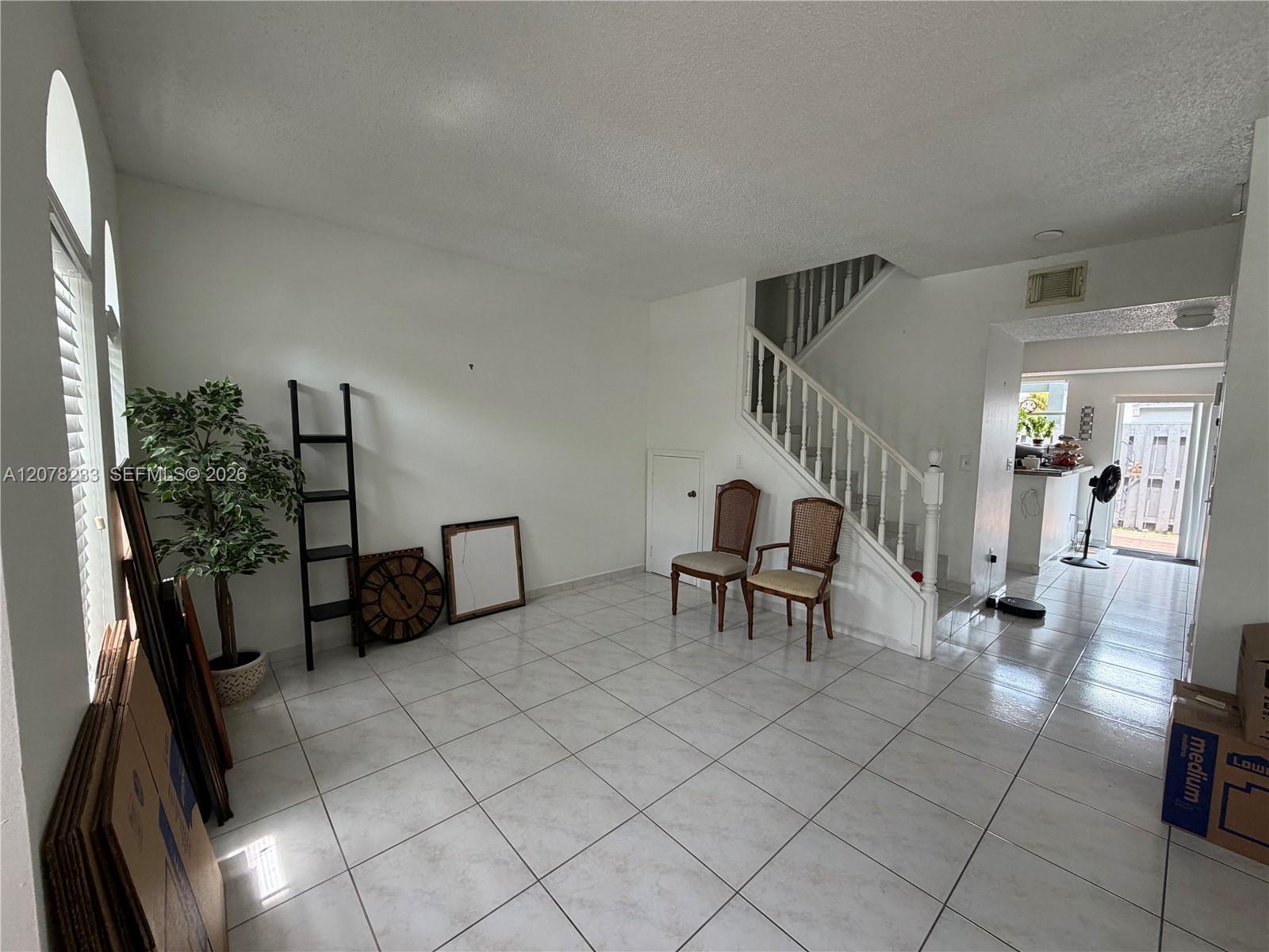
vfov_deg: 85.7
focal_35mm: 14
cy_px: 476
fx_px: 513
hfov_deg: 102.1
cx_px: 634
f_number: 2.2
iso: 125
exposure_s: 1/121
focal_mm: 2.22
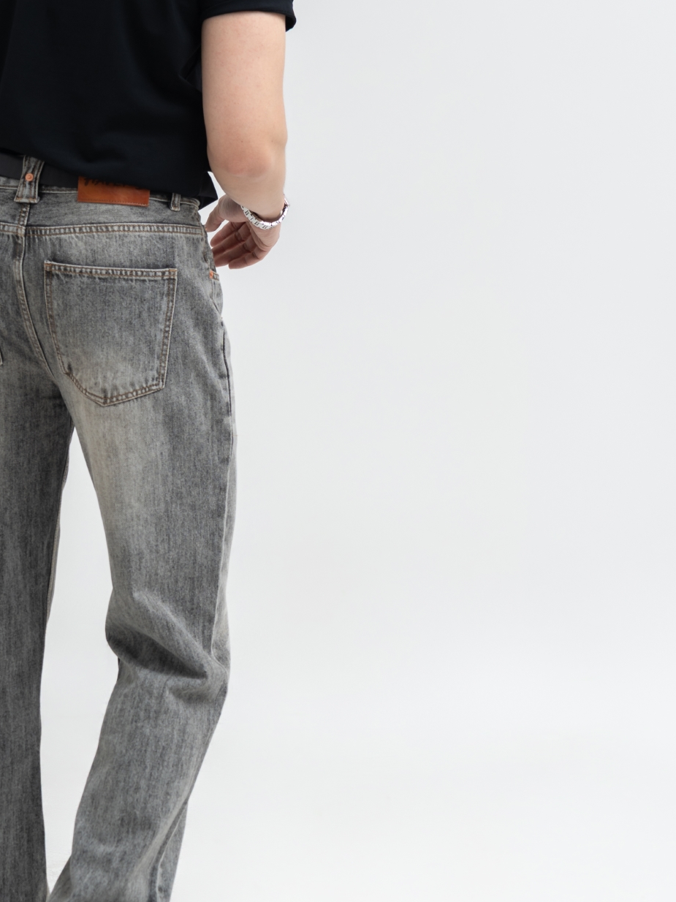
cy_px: 374
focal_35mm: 101
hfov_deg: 14.5
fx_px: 2631
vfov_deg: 19.4
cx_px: 86
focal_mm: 48
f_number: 4.5
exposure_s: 1/160
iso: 200
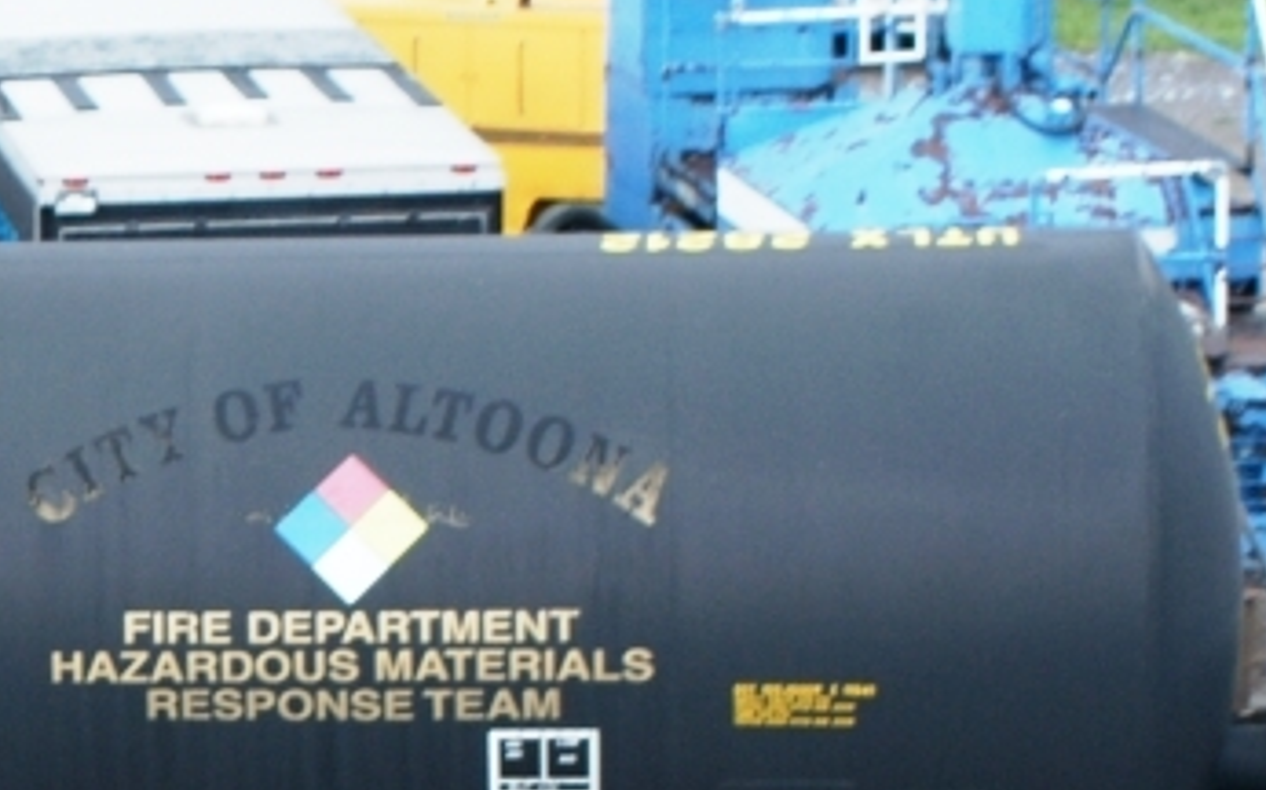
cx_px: -384
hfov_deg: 12.8
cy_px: 466
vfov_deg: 8.3
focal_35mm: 159
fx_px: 5467
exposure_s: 1/60
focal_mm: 35
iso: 250
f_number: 5.6
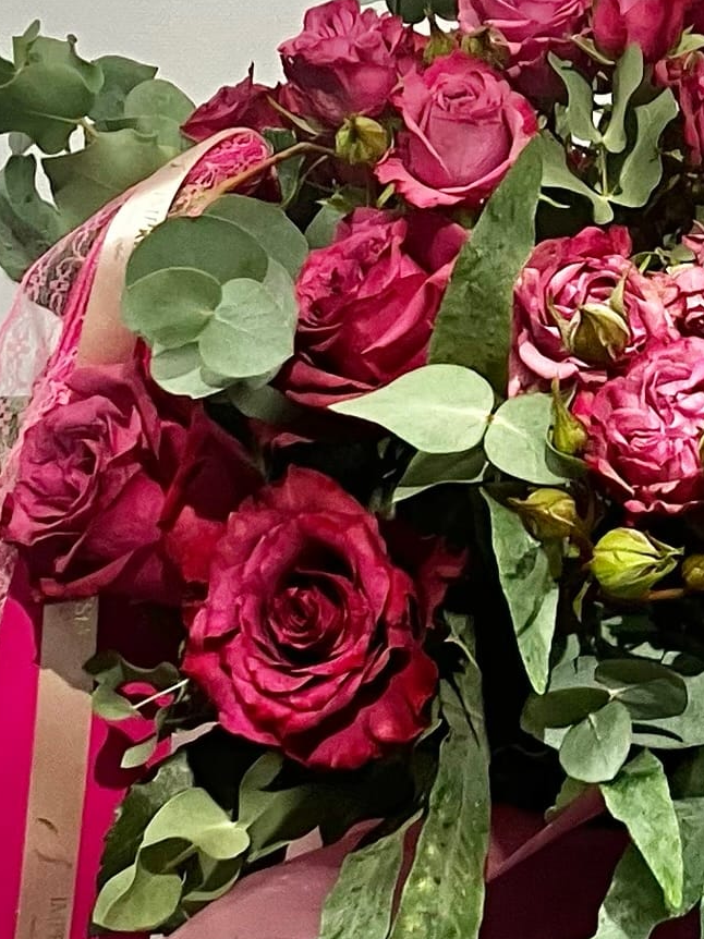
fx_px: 1763
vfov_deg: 29.8
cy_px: 399
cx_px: 707
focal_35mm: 65
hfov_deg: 21.7
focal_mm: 3.99
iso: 64
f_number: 1.8
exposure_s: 1/50
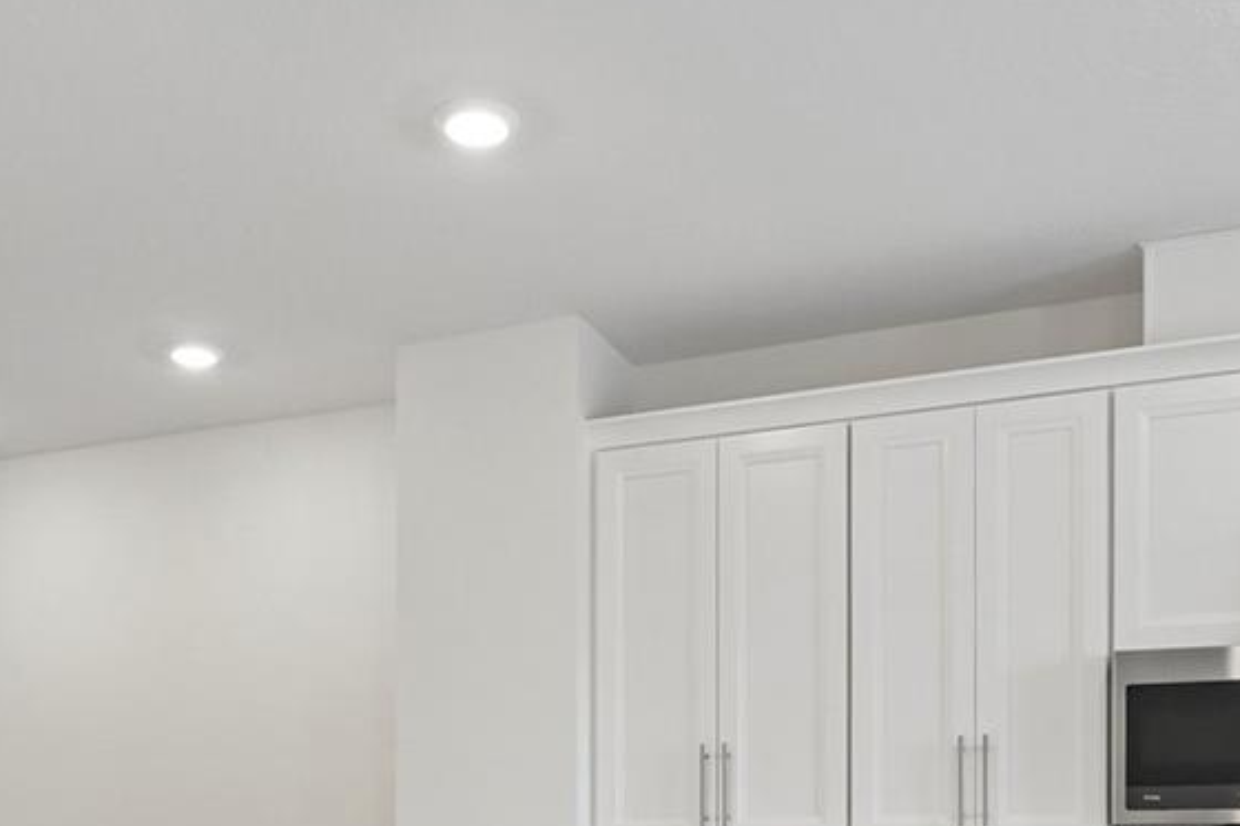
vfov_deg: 30.9
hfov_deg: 48.5
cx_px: 593
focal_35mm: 40
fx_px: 1377
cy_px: 835
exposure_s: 1/60
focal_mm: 14
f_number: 8
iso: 400
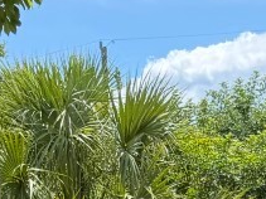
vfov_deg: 8.4
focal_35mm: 164
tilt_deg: -5.2
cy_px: 441
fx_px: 1260
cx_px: 107
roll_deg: +4.5
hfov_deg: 12.1
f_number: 1.78
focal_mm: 6.76
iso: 100
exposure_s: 1/2703
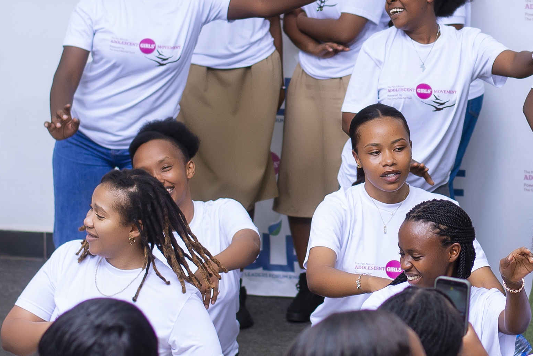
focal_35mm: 195
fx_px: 2888
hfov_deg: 10.5
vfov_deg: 7.0
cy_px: 101
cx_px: 499
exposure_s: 1/80
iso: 250
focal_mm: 50
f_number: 2.8
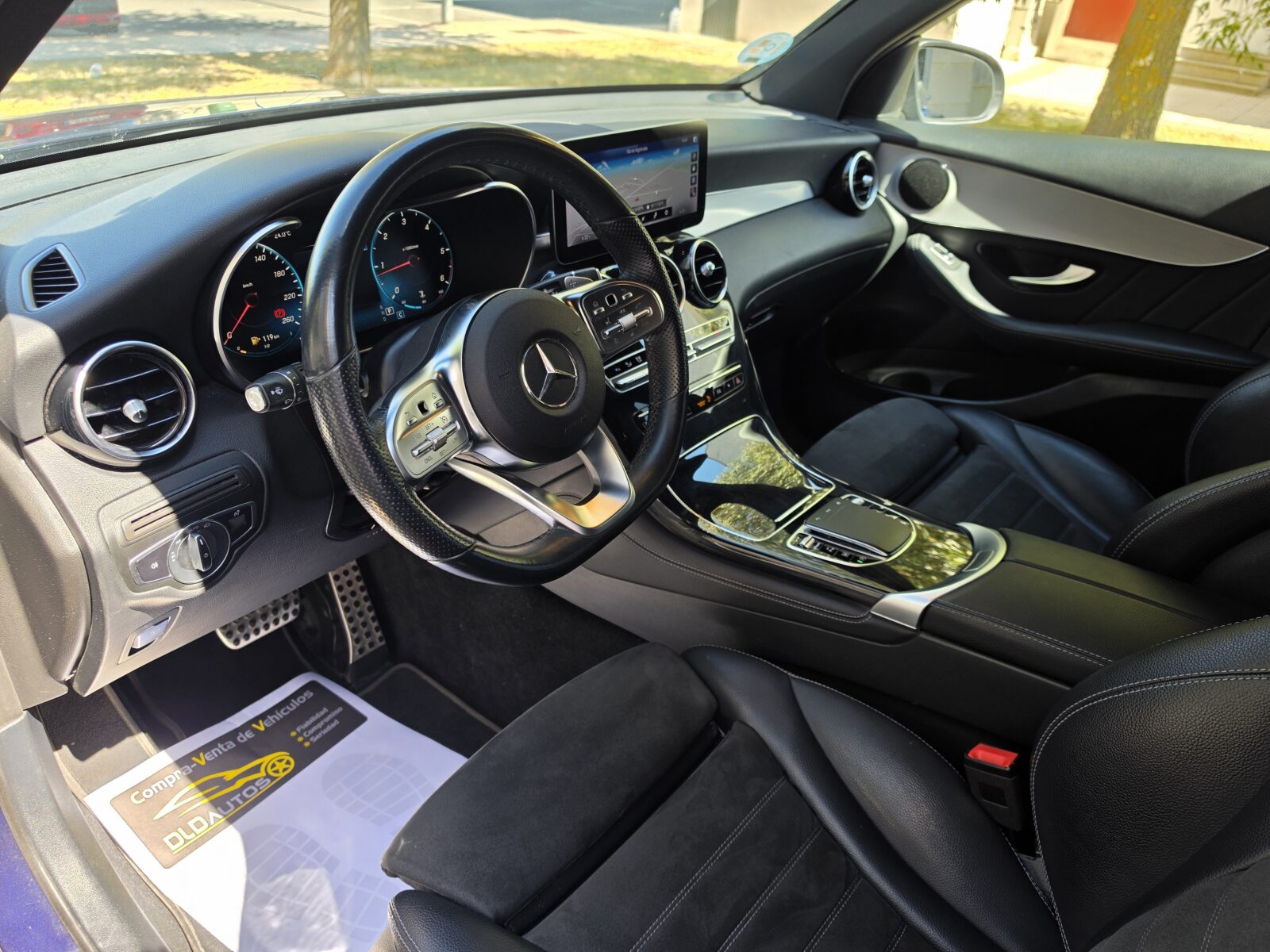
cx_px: 635
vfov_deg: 58.9
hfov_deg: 73.9
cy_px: 476
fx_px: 844
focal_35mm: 23
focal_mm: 6.5
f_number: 1.4
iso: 25
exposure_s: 1/180
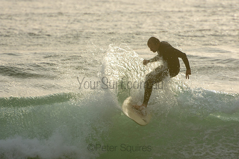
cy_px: 80
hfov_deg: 3.4
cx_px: 120
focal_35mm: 600
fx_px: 3984
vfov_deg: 2.3
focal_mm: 400
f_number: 5.6
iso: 200
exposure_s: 1/1000
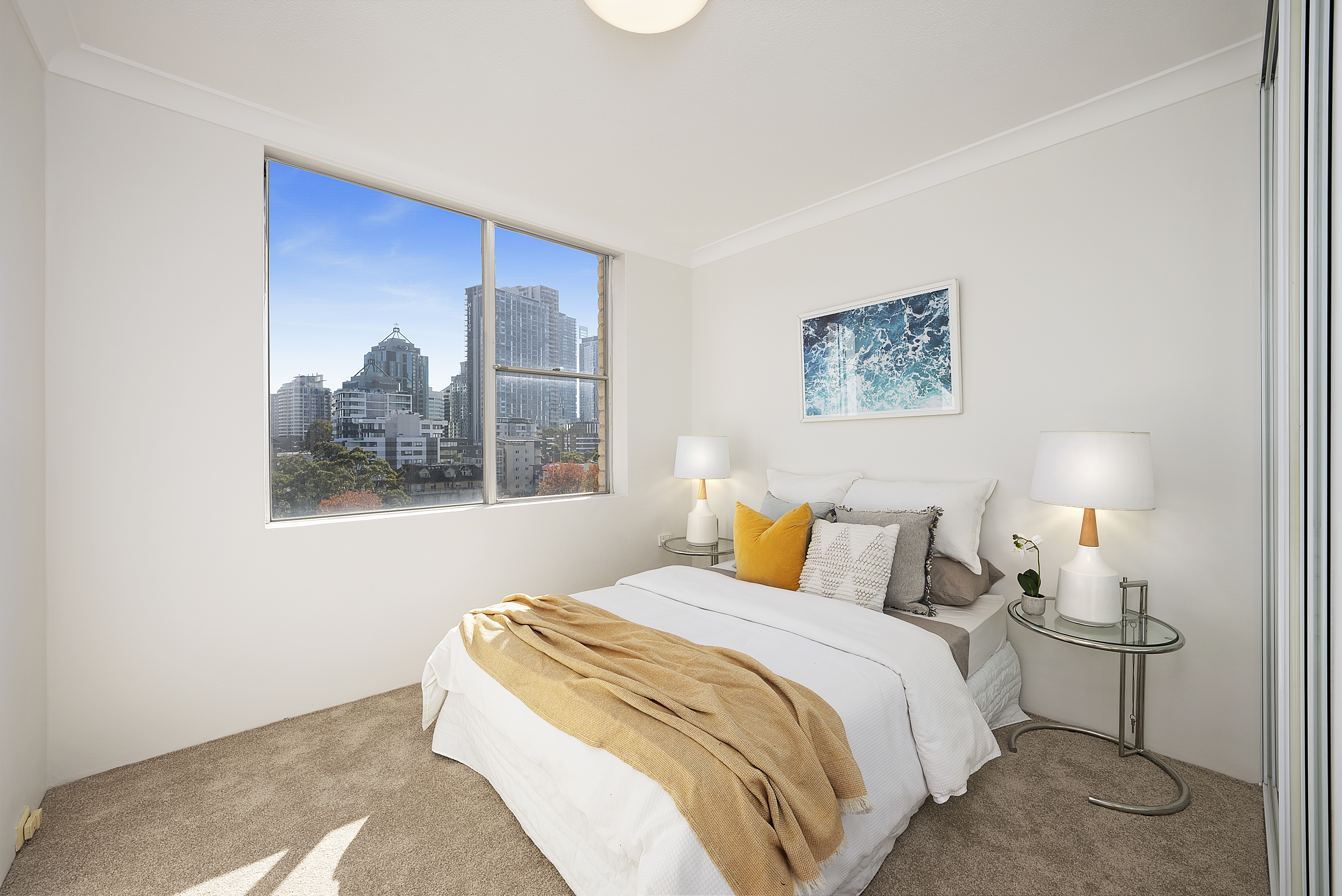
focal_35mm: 14
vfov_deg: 81.3
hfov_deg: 104.2
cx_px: 671
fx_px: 522
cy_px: 448
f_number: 10
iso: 250
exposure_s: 1/125
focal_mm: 14
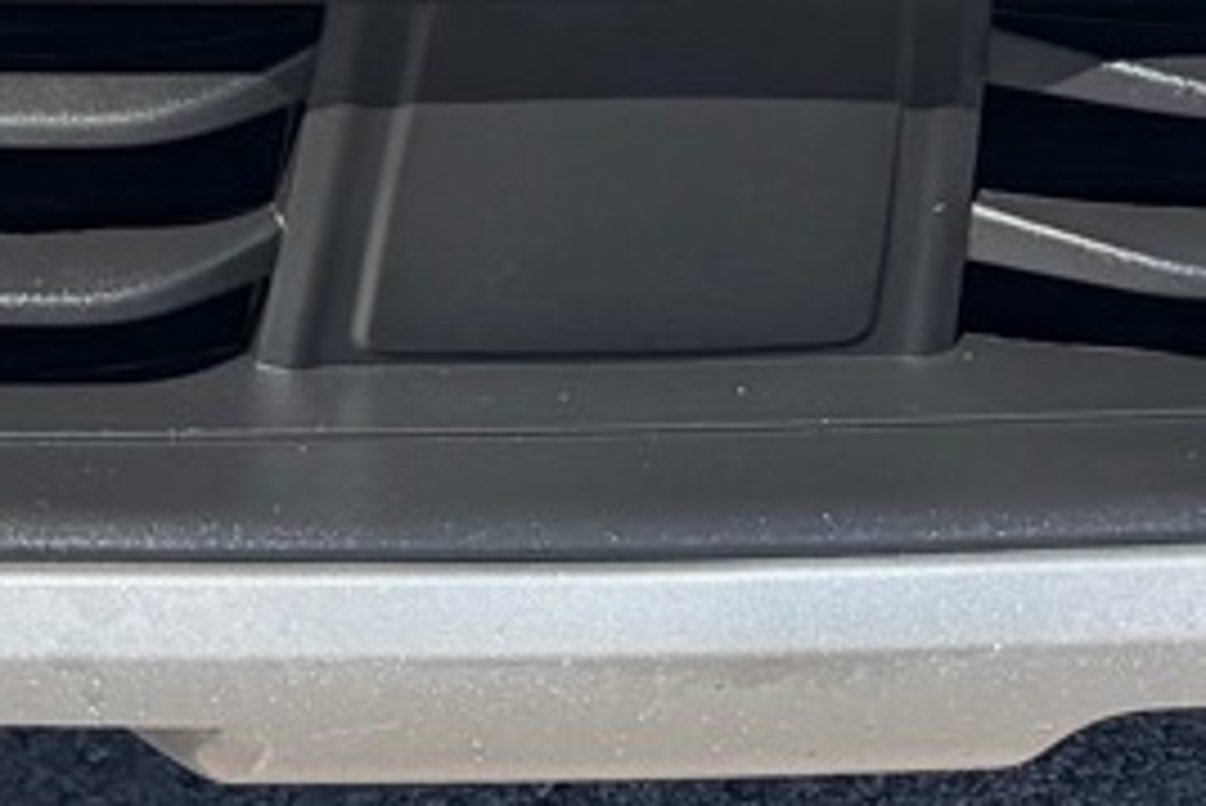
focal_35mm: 149
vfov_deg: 8.2
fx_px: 4994
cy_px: -1405
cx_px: -1710
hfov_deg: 11.4
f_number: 1.78
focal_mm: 6.76
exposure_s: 1/2169
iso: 80
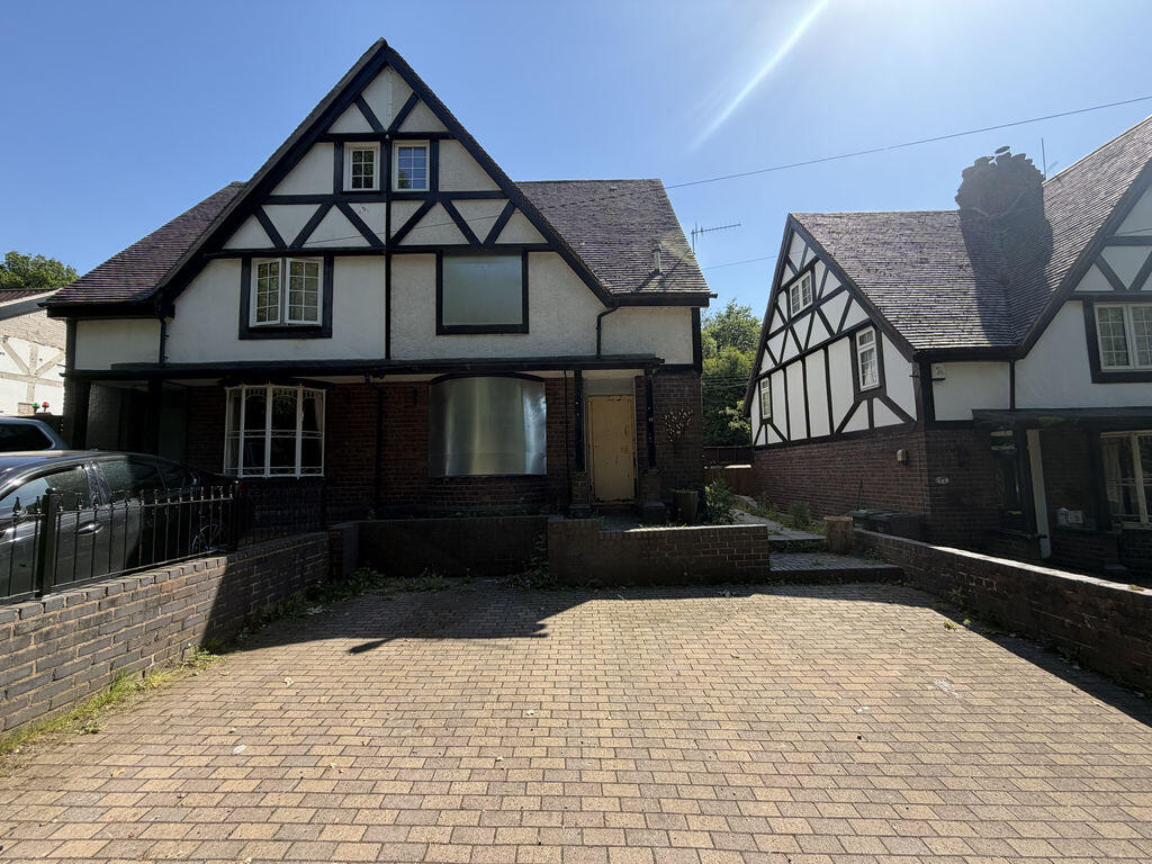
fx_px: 466
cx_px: 576
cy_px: 432
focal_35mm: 14
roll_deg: +1.8
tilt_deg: +5.6
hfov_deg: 102.1
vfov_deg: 85.7
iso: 40
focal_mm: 2.22
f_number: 2.2
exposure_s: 1/770
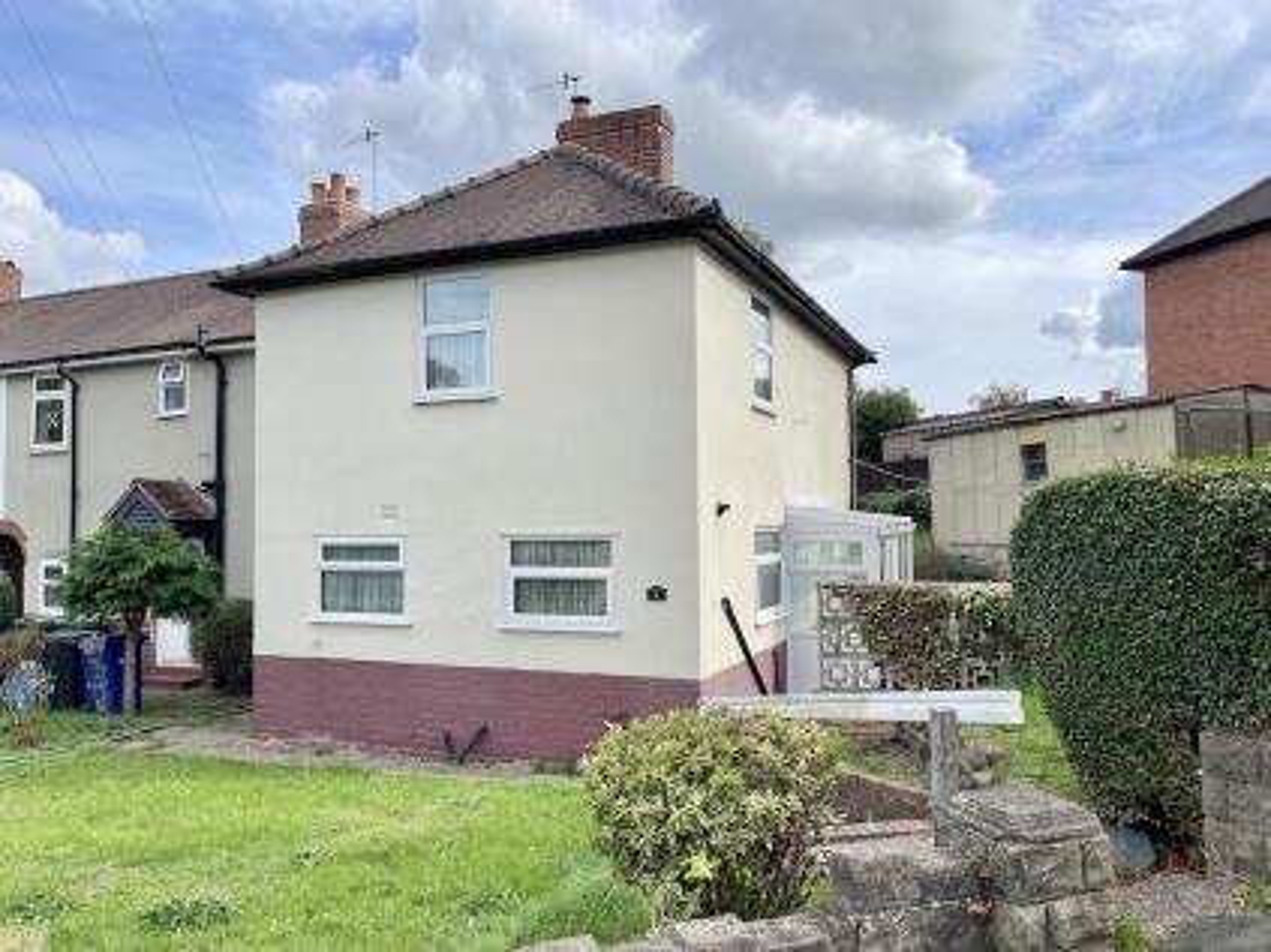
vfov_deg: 54.9
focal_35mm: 25
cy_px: 476
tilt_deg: +2.1
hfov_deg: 69.4
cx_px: 636
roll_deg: +0.4
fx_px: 918
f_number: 1.6
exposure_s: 1/2786
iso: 32
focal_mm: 5.1
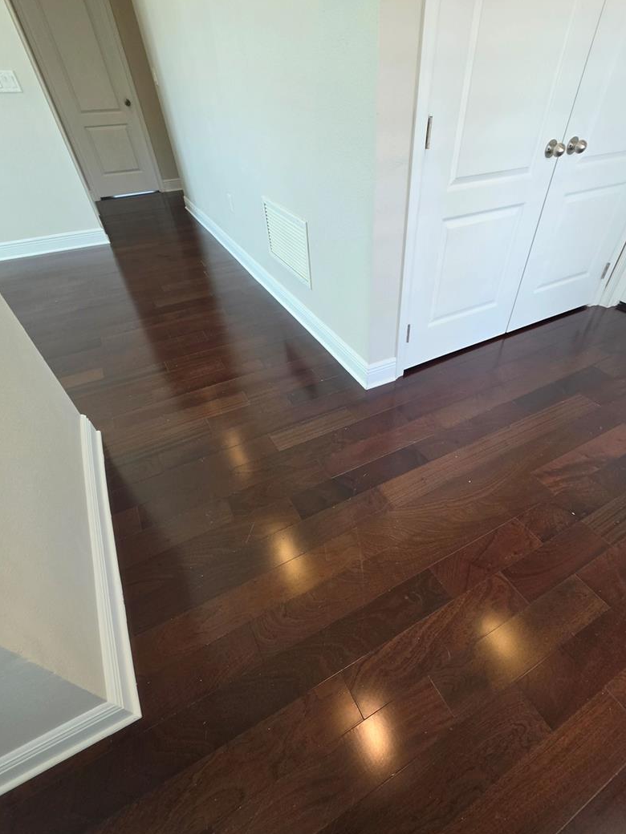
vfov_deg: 98.0
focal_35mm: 15
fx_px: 362
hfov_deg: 81.5
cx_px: 346
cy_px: 451
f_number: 1.9
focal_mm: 2.2
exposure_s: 1/120
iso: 200
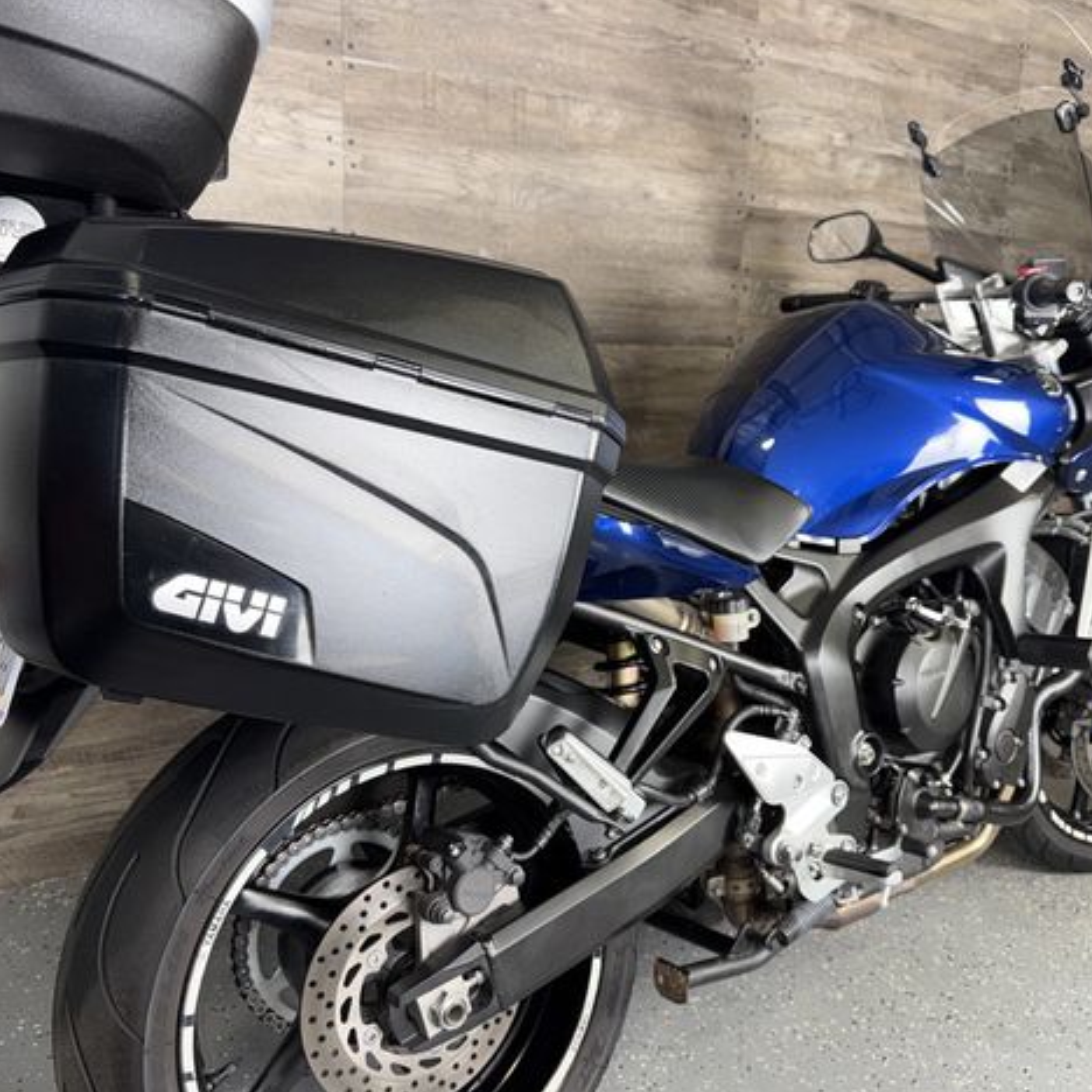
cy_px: 541
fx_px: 1035
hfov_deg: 55.6
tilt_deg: -12.2
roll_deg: -2.2
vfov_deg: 55.6
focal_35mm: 29
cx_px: 588
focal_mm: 6.76
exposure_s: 1/27
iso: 80
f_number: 1.78
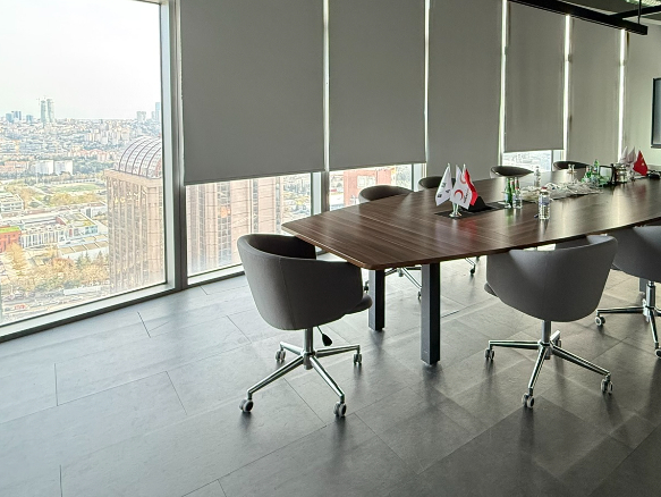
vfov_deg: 54.7
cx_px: 410
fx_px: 459
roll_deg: +0.5
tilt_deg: -2.0
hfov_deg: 70.5
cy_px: 136
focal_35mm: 24
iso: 320
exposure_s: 1/99
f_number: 2.2
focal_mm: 2.22
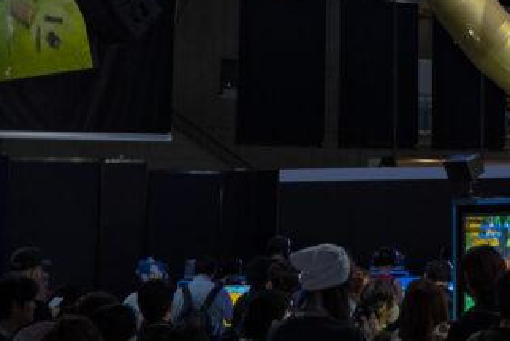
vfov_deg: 11.1
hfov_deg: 16.4
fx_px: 1687
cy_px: -175
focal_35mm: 119
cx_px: 642
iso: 1000
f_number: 4
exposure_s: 1/100
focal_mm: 24
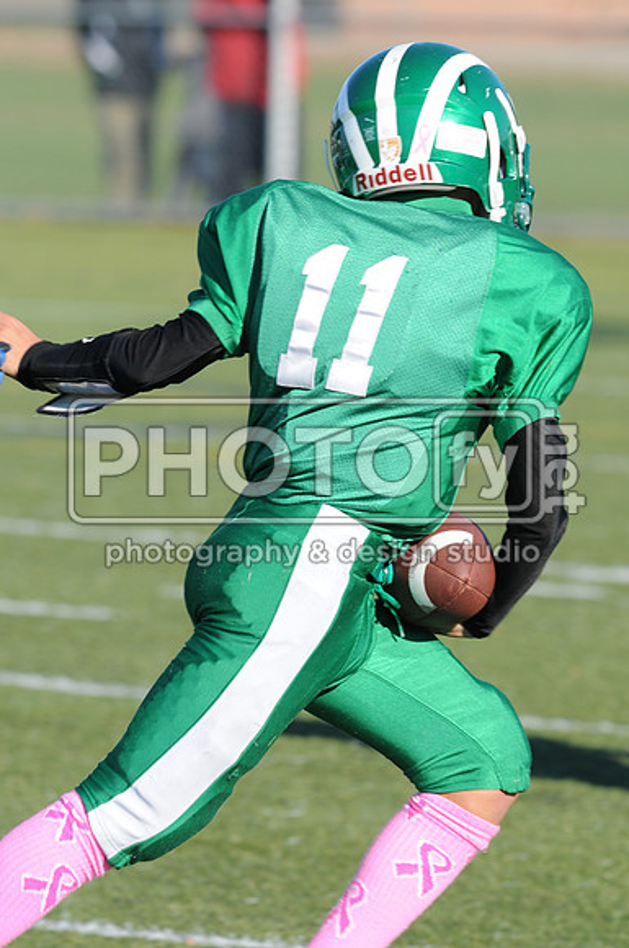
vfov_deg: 4.6
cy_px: 474
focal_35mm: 450
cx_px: 314
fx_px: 11828
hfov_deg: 3.0
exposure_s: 1/500
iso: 200
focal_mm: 300
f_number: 7.1
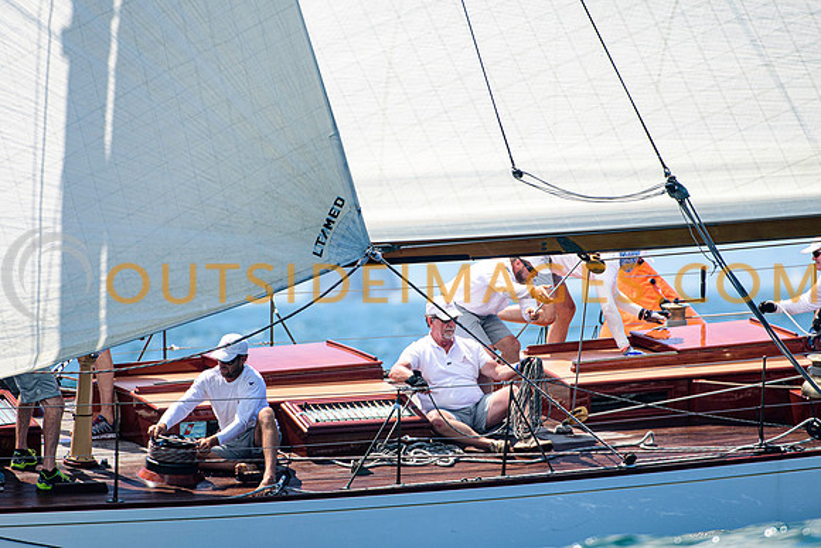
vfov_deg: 2.3
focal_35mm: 600
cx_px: 410
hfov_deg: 3.4
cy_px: 274
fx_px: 13686
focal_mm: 400
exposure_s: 1/2000
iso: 400
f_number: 5
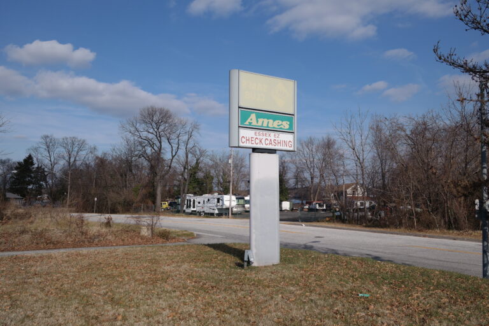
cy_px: 163
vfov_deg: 43.6
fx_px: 407
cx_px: 244
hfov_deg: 61.9
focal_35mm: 30
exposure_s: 1/400
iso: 100
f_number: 8
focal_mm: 20
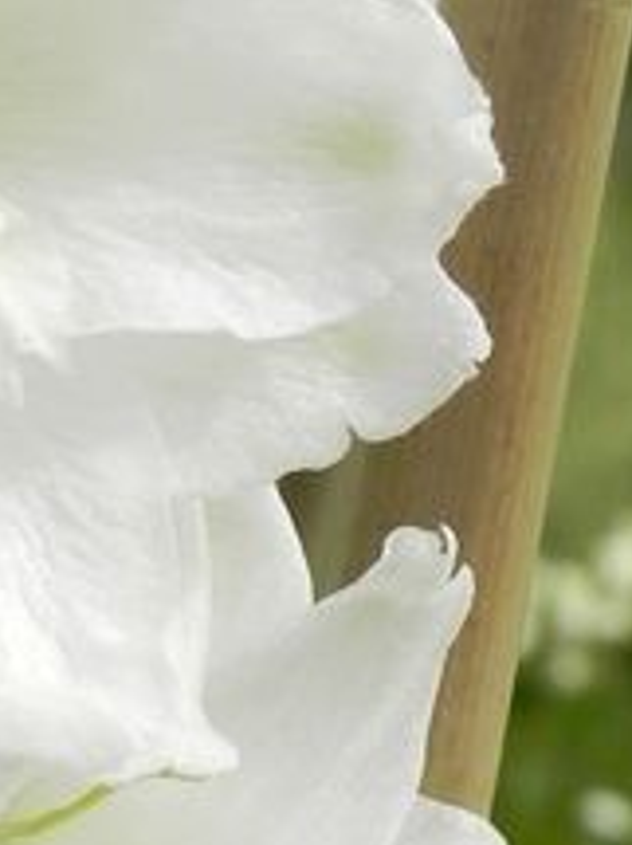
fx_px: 5263
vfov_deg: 9.2
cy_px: 558
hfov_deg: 6.7
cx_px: -526
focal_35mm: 216
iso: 160
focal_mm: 10.3
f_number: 6.3
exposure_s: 1/640
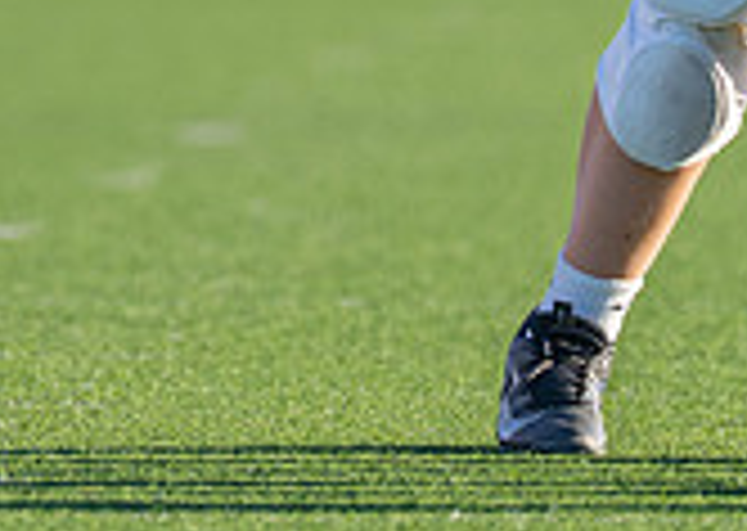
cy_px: -301
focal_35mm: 1280
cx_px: -93
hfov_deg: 1.6
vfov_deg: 1.1
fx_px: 27112
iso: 100
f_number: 2.8
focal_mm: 200
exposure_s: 1/1600
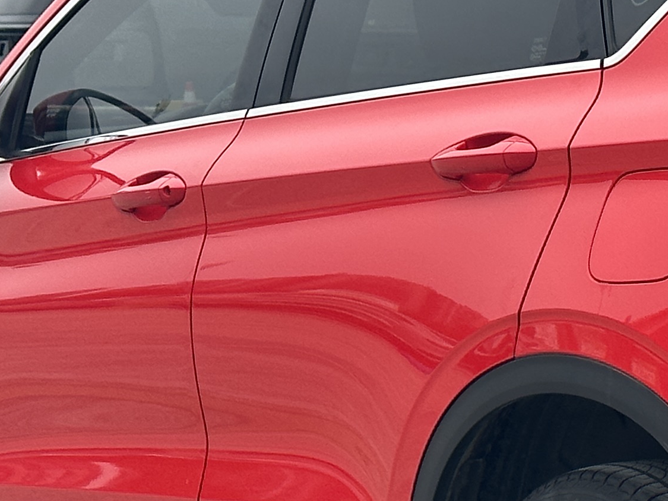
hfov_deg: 11.3
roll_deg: +0.1
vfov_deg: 8.6
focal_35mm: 172
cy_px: 302
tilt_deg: -5.7
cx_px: 805
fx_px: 3320
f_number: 1.78
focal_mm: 6.86
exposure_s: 1/417
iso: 64
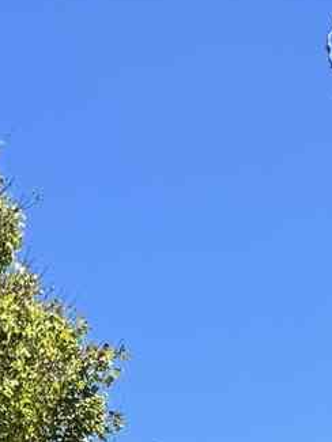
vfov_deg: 8.5
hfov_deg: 7.8
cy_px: 1557
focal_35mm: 170
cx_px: -599
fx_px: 2173
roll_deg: +2.1
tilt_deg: -4.8
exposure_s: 1/2041
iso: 80
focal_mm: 6.76
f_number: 1.78
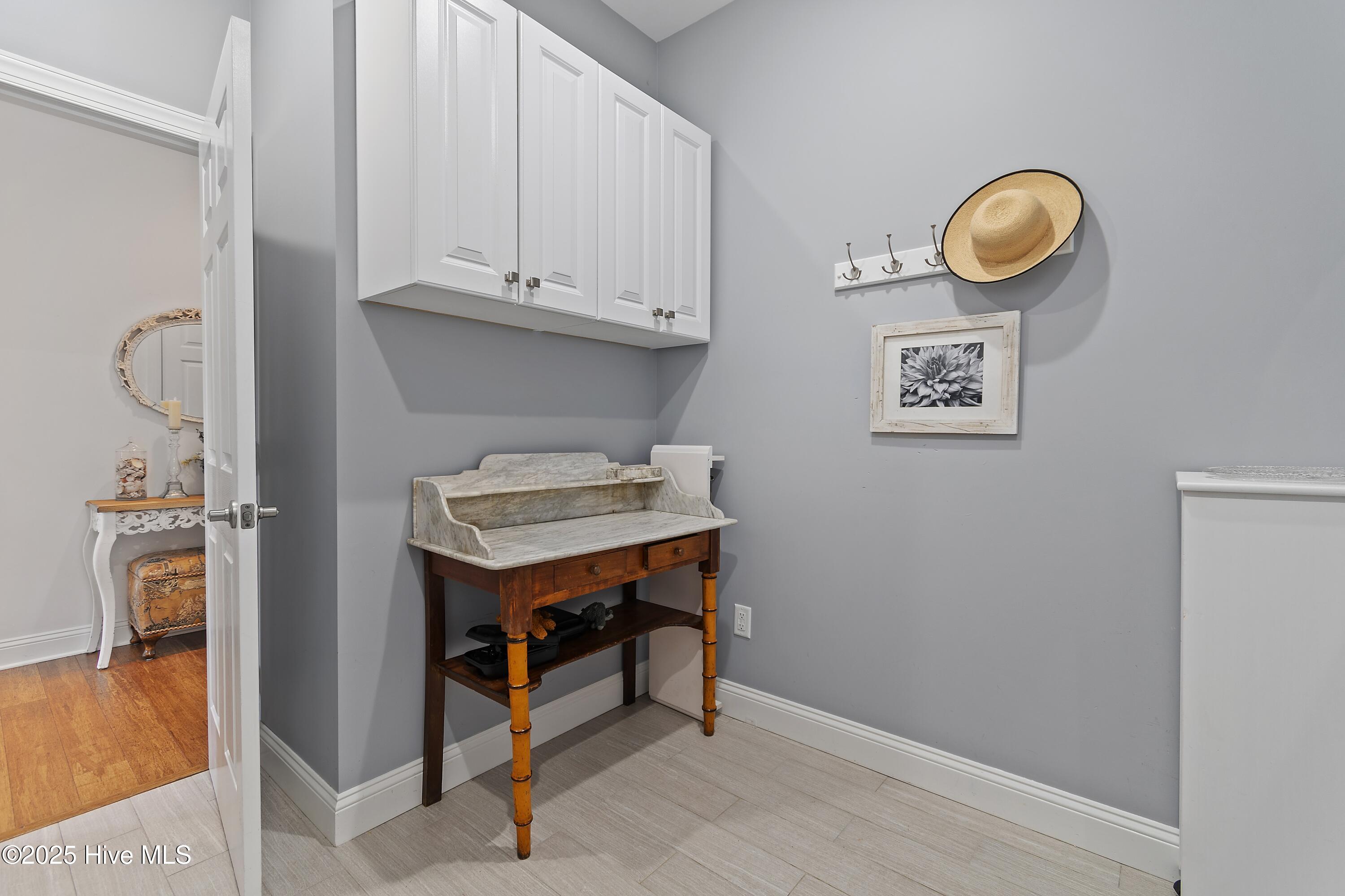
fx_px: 560
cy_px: 448
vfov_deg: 77.3
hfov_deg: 100.4
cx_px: 672
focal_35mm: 15
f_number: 4.5
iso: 100
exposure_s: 1/2
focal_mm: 10
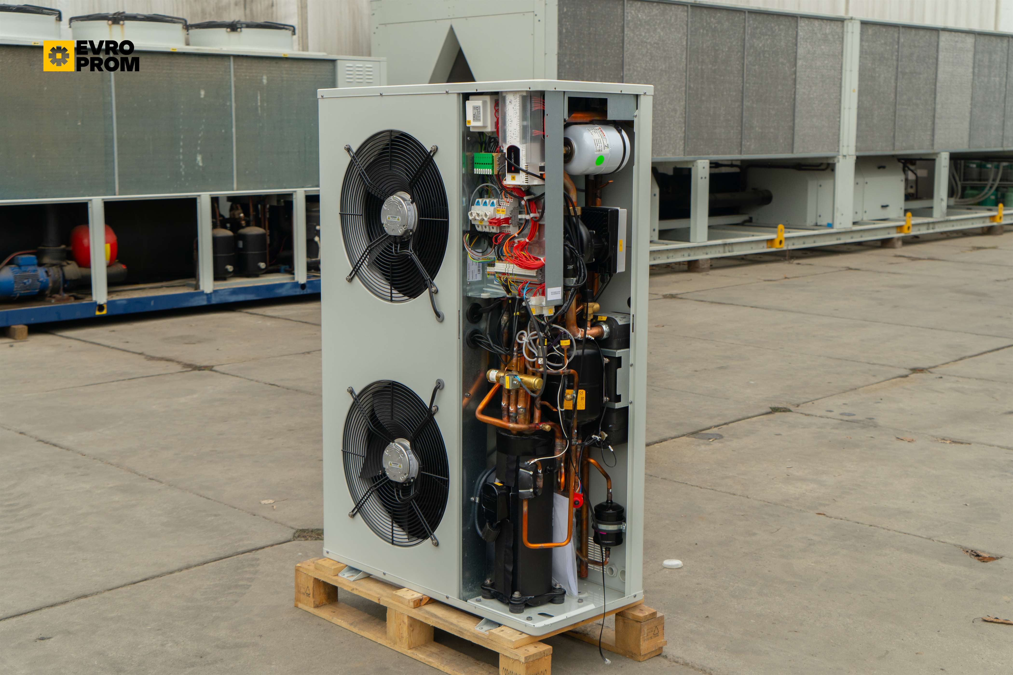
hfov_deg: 43.6
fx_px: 1266
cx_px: 506
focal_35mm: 45
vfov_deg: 29.9
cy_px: 338
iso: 250
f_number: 6.3
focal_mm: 45
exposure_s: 1/125
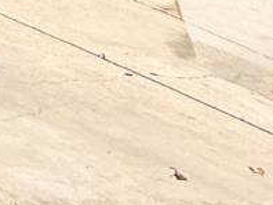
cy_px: -501
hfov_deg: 9.1
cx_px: -724
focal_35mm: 106
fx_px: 837
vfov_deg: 9.2
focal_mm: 2.22
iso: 50
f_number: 2.2
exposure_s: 1/1125
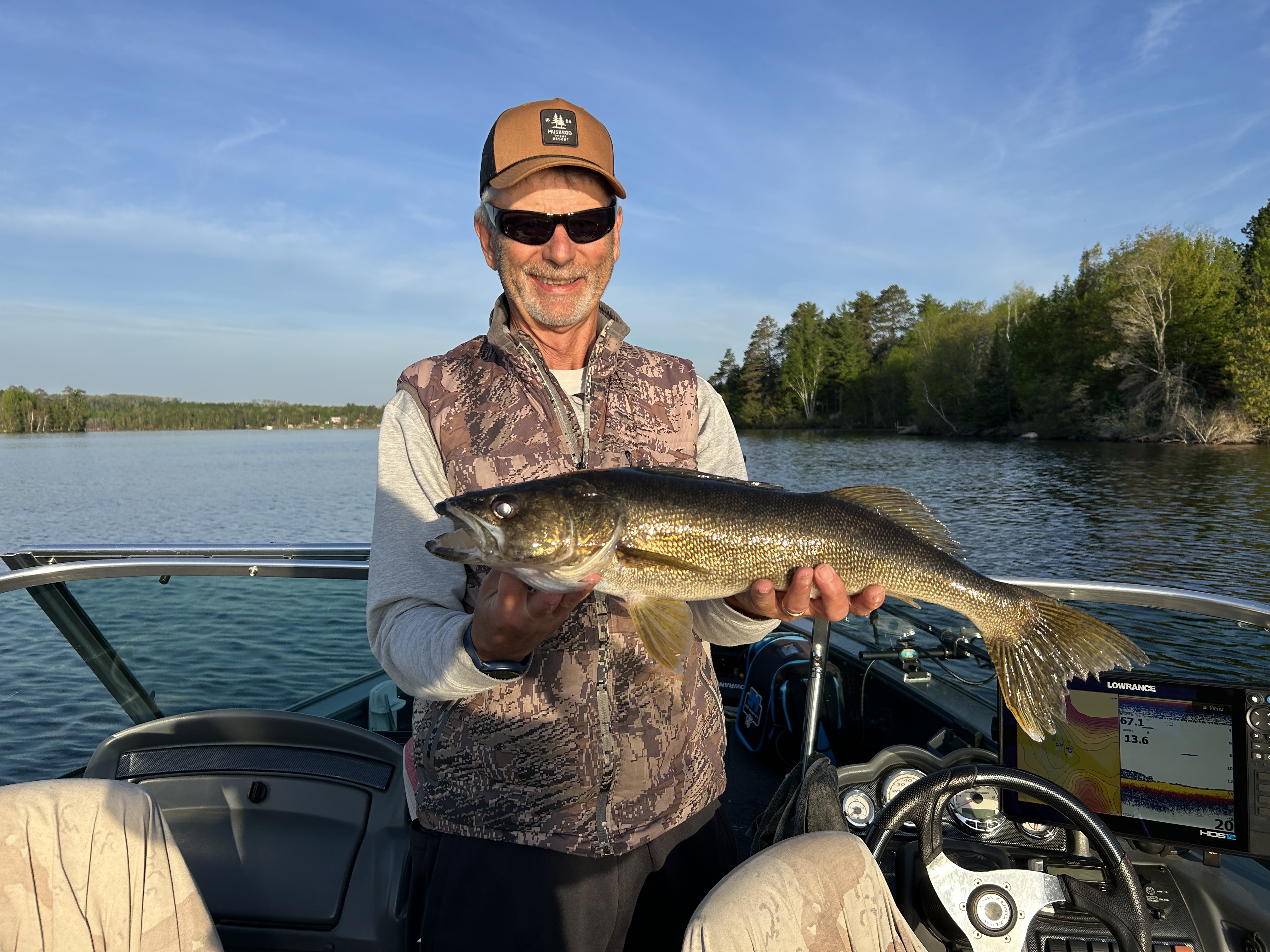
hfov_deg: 67.3
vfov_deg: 53.1
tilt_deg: -2.5
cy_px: 476
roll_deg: +1.0
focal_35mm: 26
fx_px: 954
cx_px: 635
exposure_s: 1/2353
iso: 50
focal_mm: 5.7
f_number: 1.5
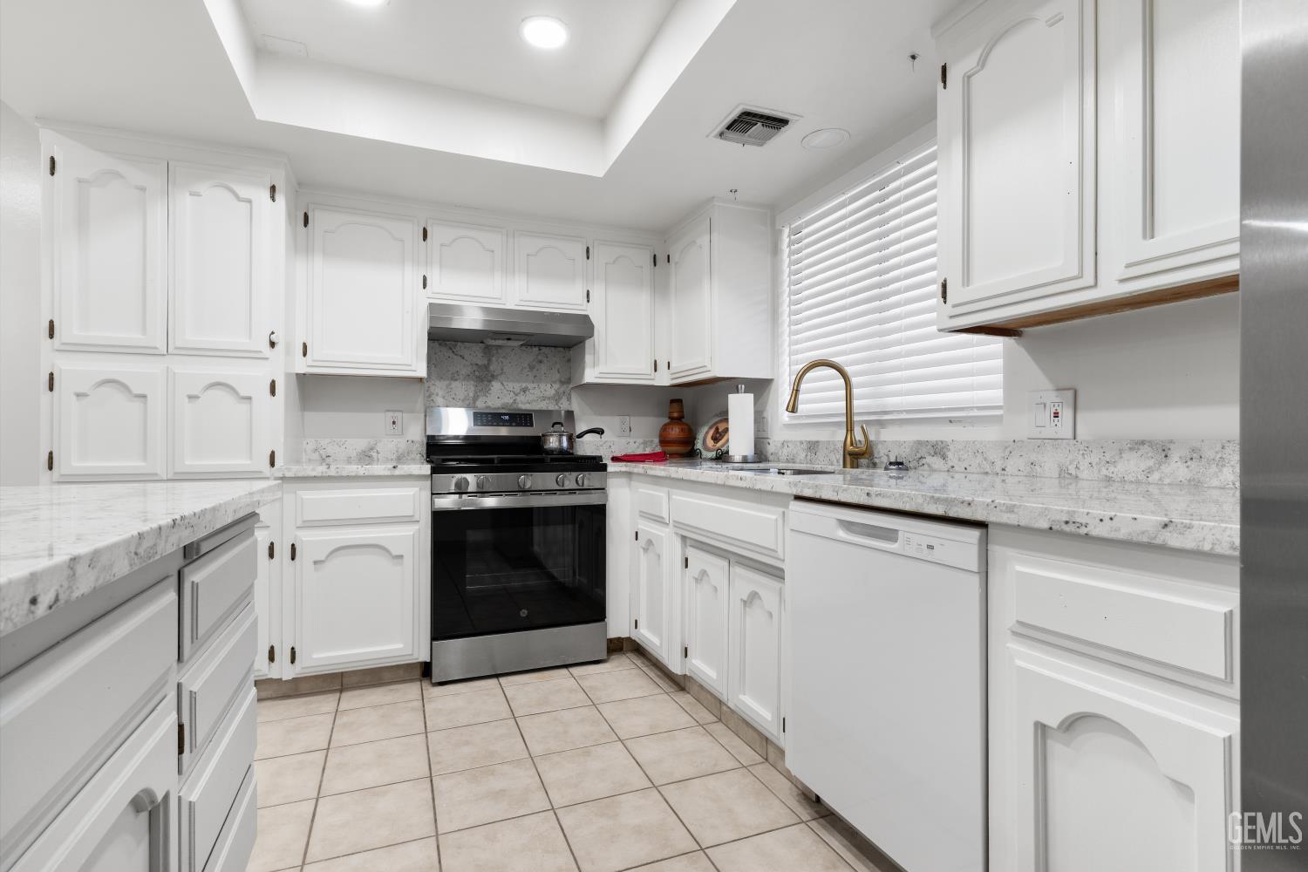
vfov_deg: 70.4
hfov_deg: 93.3
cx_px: 654
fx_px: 618
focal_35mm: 17
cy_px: 436
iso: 125
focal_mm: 17
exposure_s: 1/6
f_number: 7.1
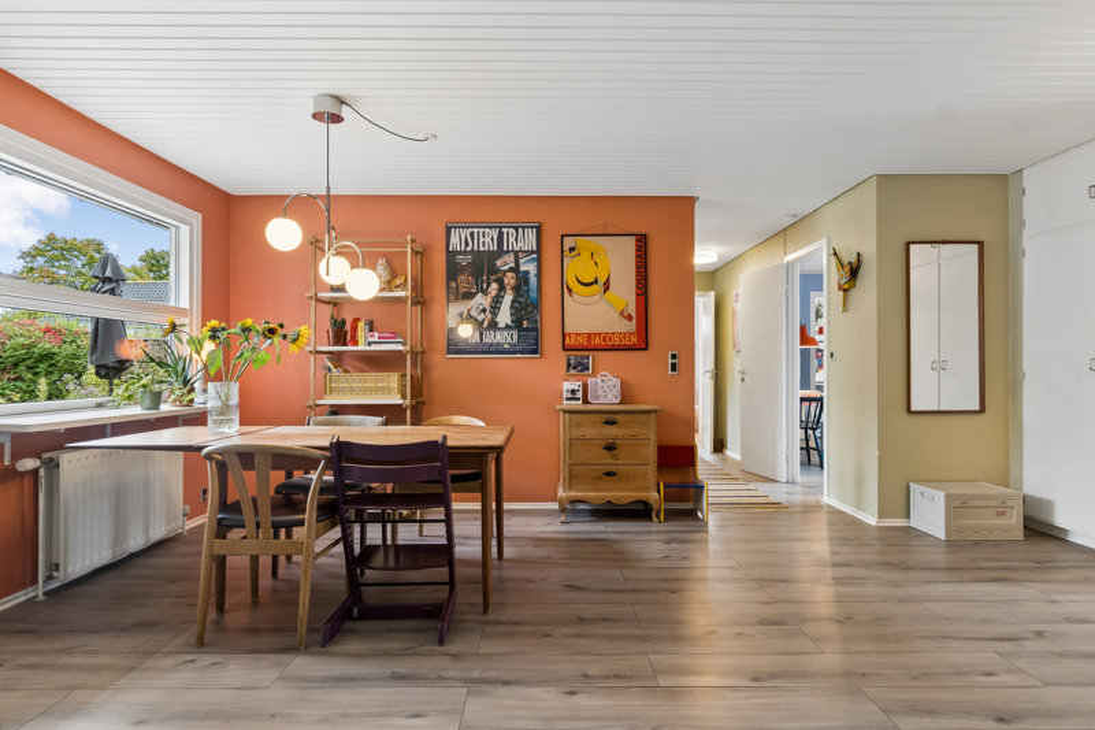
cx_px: 548
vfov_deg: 59.5
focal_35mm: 21
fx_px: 639
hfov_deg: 81.2
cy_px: 365
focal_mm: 14
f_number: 8
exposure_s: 1/8
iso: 200
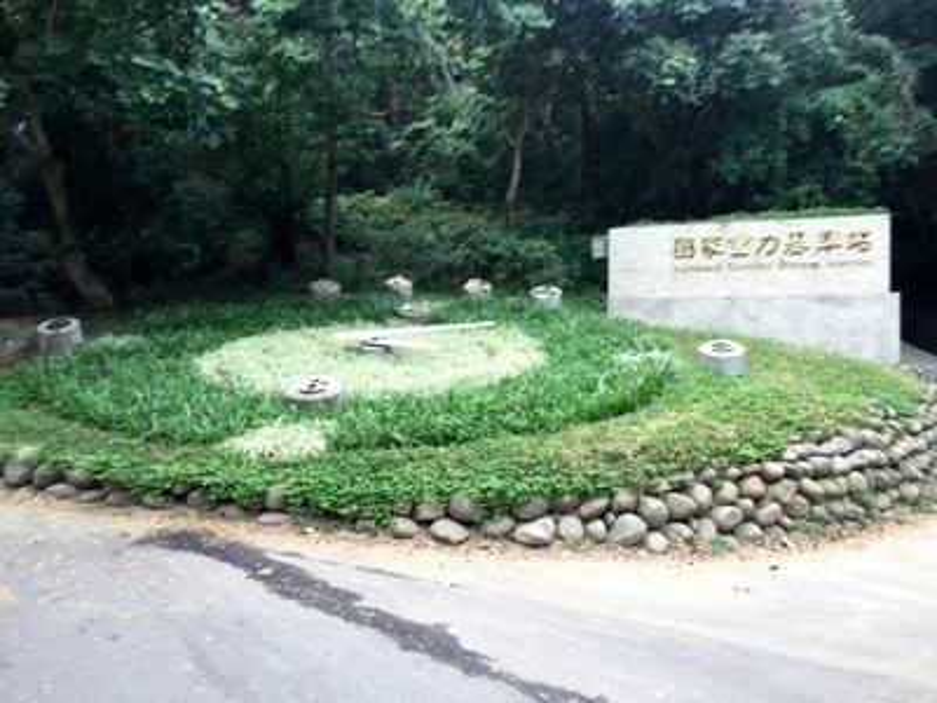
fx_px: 785
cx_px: 468
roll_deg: -0.4
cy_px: 352
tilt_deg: +4.6
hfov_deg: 61.7
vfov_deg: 48.2
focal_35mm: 29
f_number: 2.2
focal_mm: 4.15
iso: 32
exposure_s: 1/60
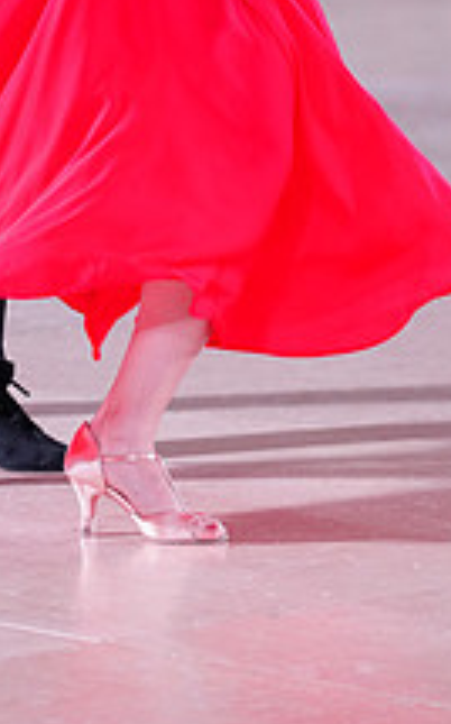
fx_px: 7705
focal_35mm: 391
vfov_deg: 5.4
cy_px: -172
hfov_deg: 3.3
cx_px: -66
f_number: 2.8
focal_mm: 142
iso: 2000
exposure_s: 1/500
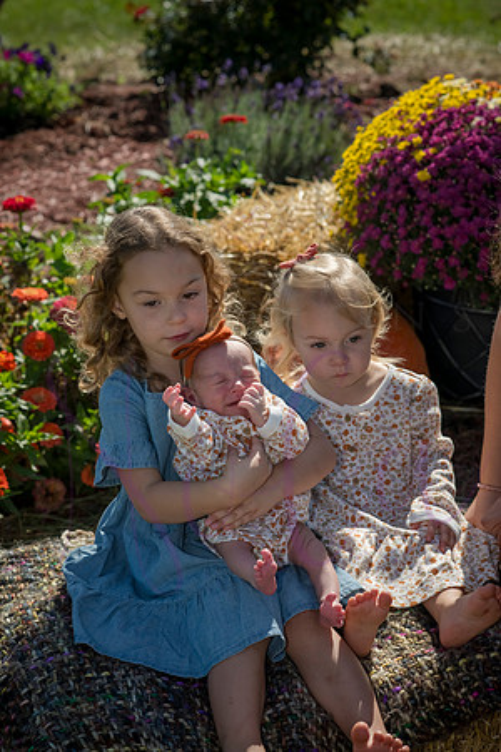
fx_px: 1774
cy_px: 376
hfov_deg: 16.1
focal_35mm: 85
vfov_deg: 23.9
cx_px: 250
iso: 400
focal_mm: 85
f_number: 7.1
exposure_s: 1/1250
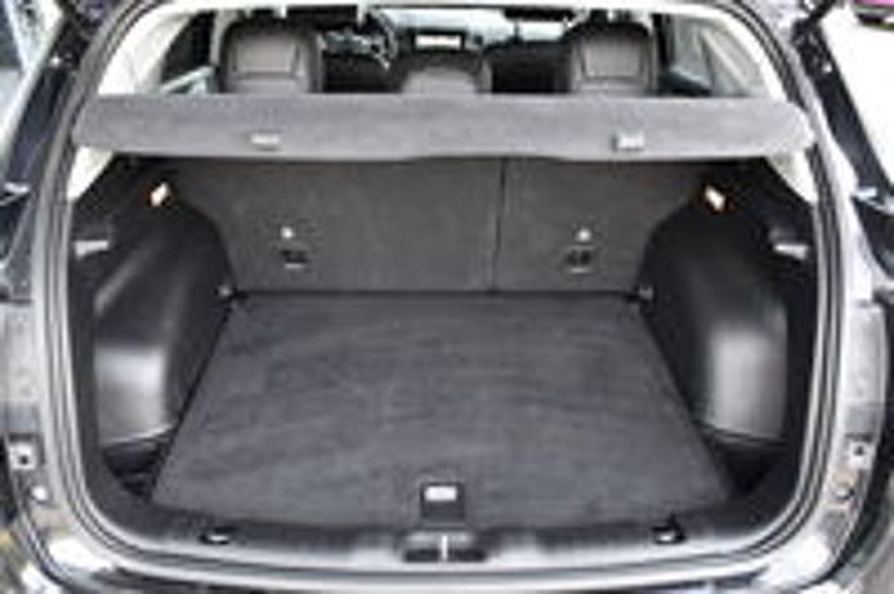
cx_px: 447
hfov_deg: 62.0
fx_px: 744
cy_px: 297
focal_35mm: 30
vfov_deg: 43.5
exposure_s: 1/60
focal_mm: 20
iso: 450
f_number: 4
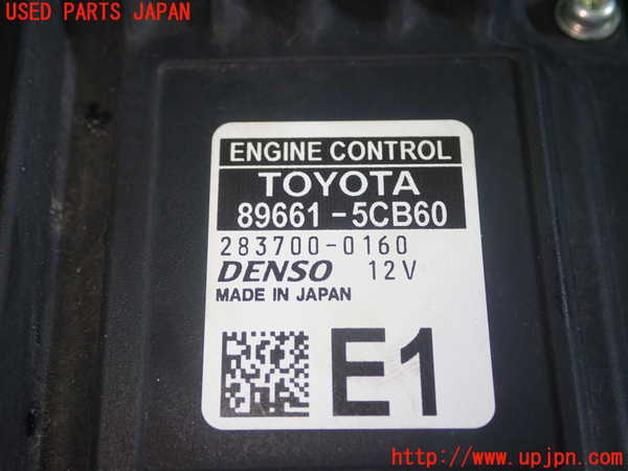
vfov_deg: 27.0
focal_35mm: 54
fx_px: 980
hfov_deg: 35.5
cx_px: 314
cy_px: 236
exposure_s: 1/80
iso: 200
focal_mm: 9.65
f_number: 3.3
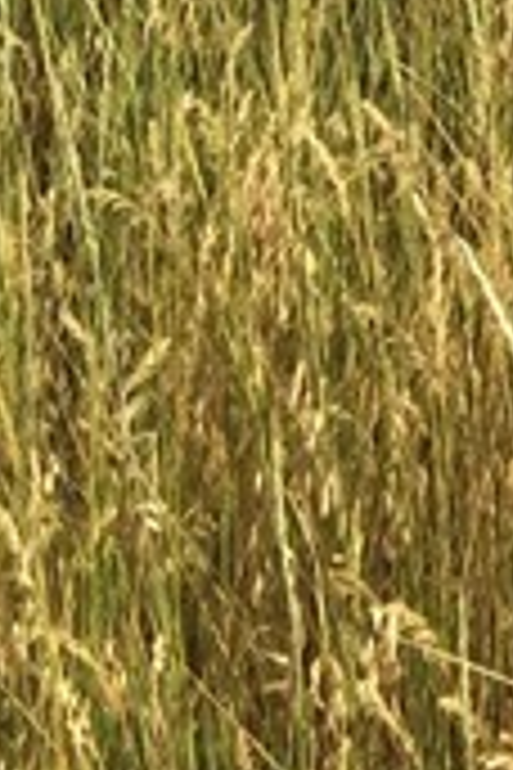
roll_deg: +2.4
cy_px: -1342
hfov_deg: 7.0
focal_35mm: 181
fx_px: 3869
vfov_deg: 9.5
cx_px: 1386
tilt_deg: +0.2
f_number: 2.2
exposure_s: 1/2053
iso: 32
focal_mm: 4.15
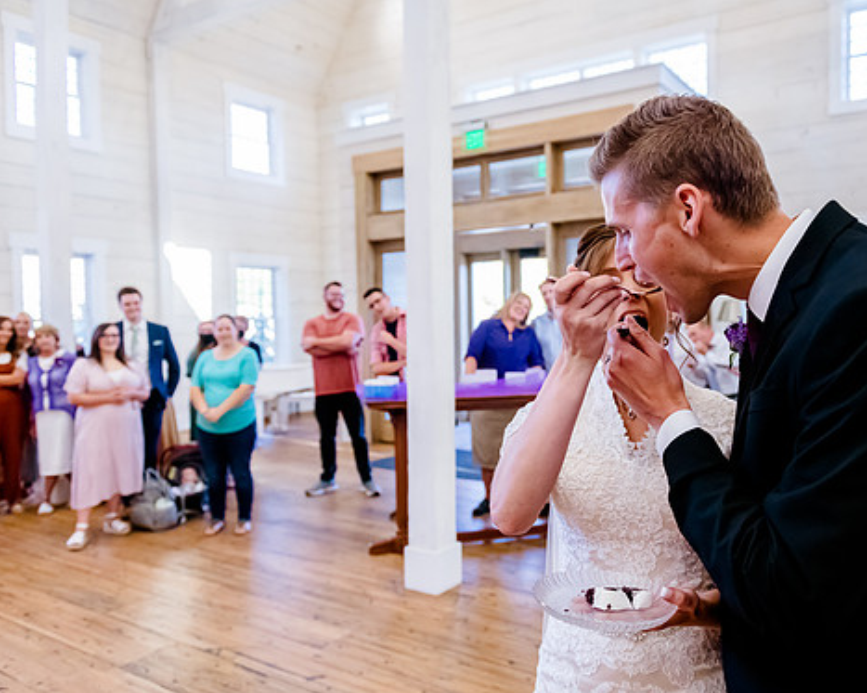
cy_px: 343
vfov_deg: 51.5
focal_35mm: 28
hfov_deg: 61.9
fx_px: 718
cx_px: 503
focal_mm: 24
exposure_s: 1/640
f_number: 3.2
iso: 3200
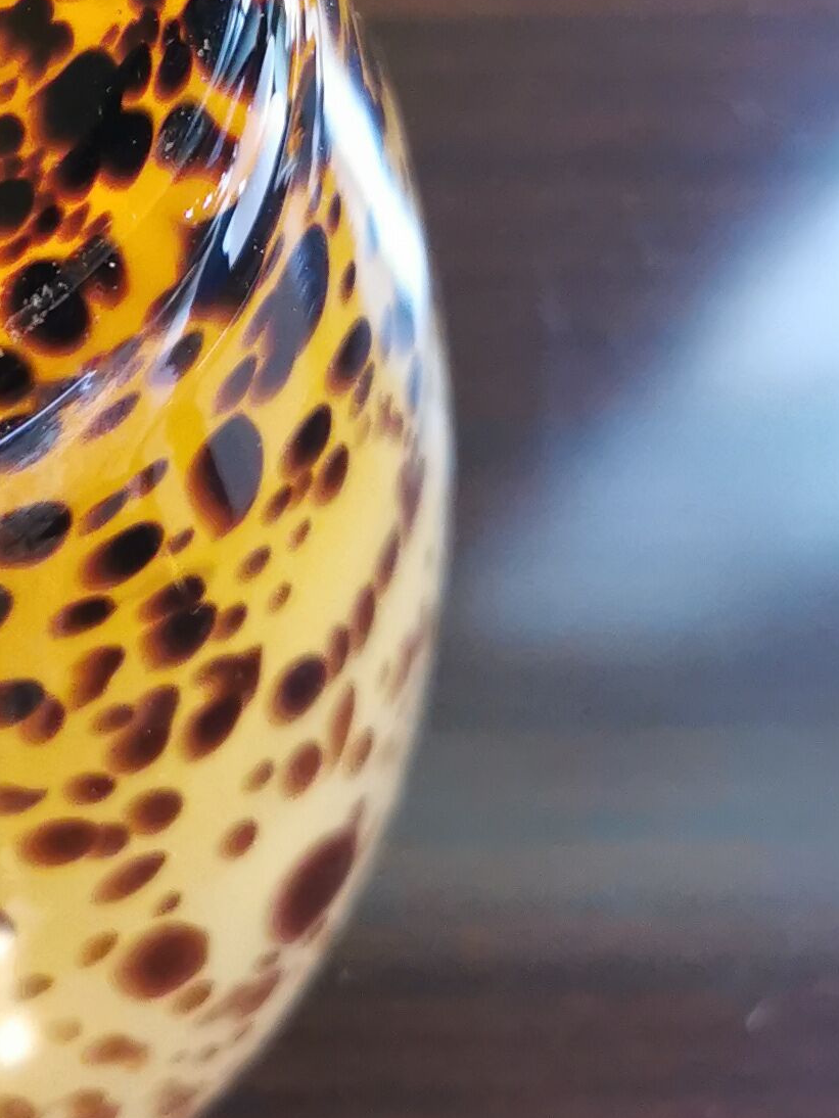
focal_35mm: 90
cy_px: -146
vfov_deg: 20.6
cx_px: -190
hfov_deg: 15.8
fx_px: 2907
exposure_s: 1/50
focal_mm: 5.56
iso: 320
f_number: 1.6
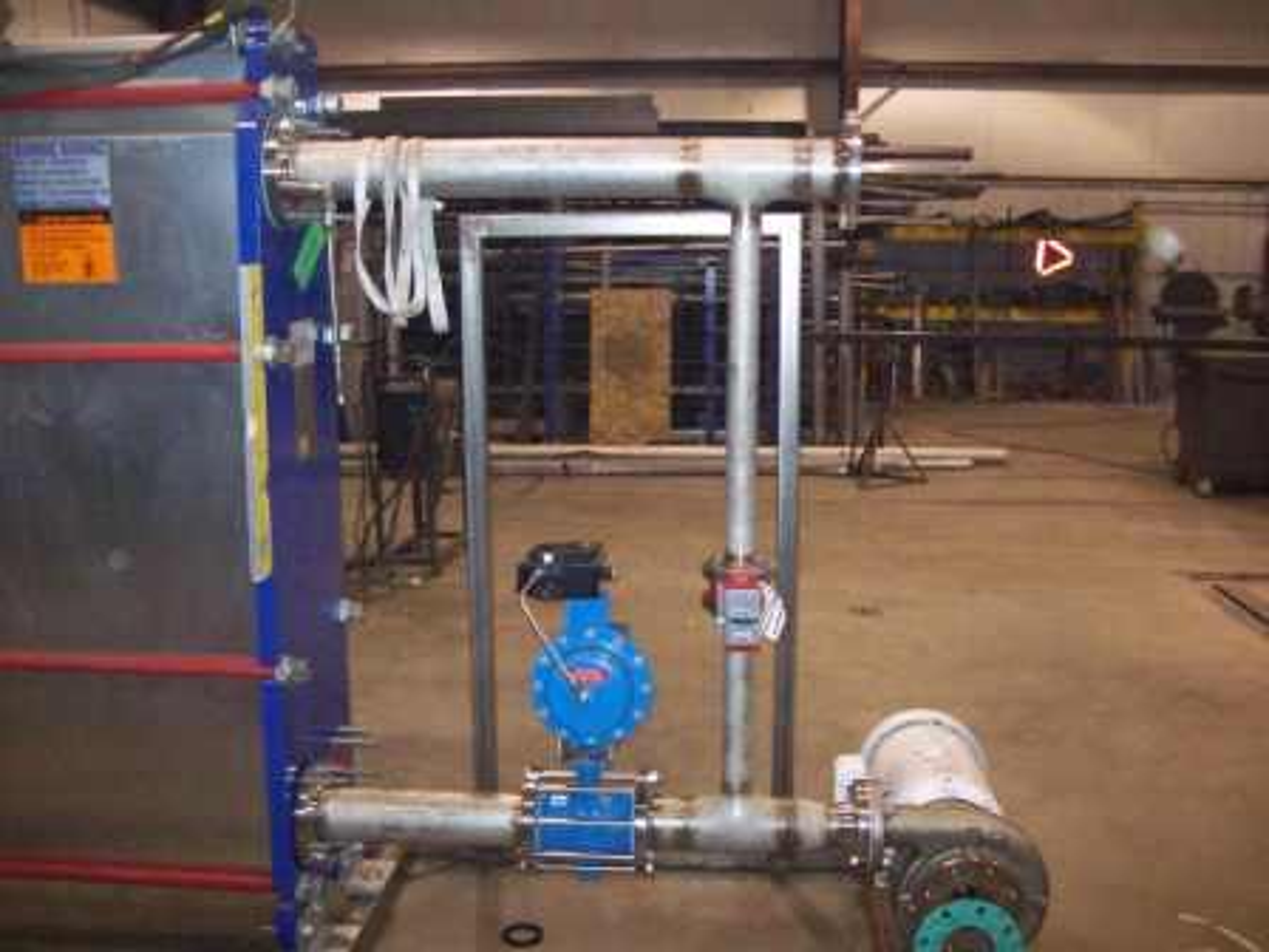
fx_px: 1320
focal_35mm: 36
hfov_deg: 51.4
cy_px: 476
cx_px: 634
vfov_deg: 39.7
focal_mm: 6
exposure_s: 1/128
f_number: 2.7
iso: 800
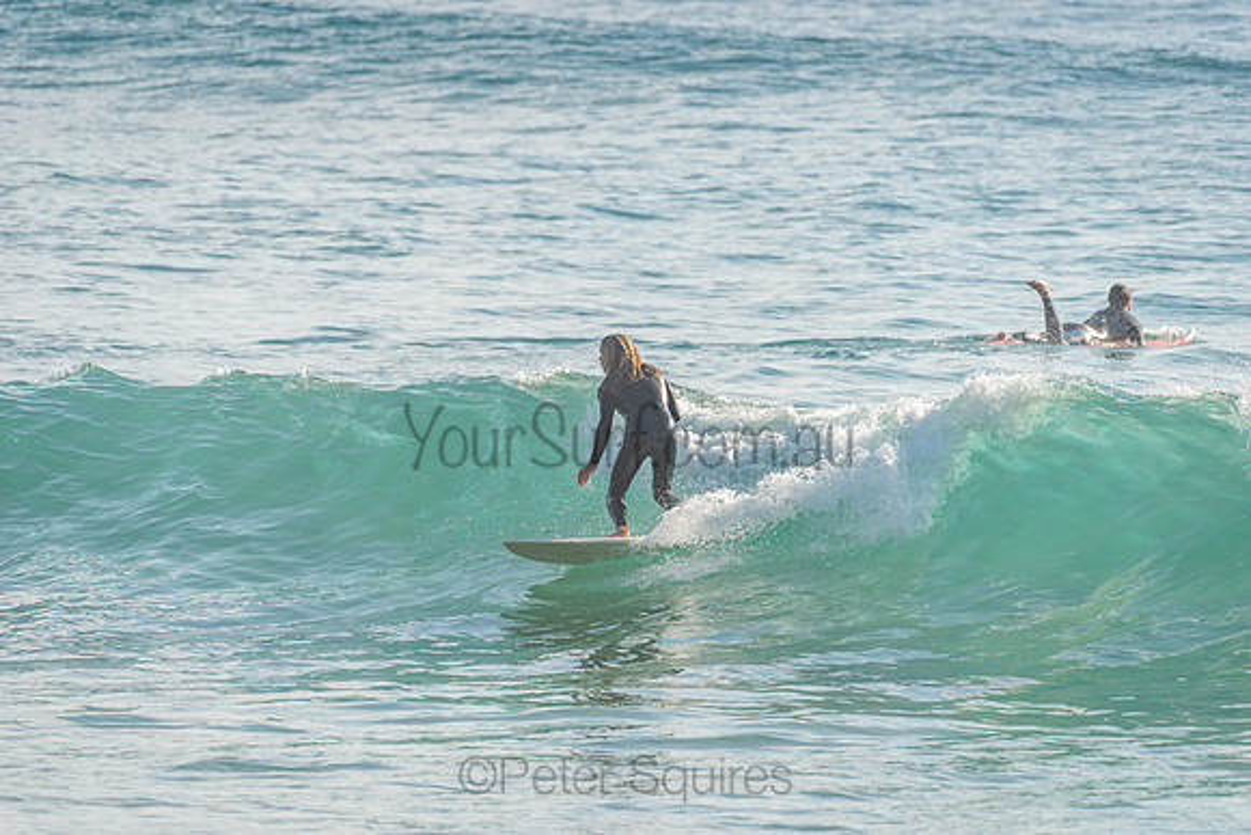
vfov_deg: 2.8
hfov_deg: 4.1
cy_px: 418
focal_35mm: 500
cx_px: 626
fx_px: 17378
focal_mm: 500
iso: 180
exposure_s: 1/2000
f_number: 5.6
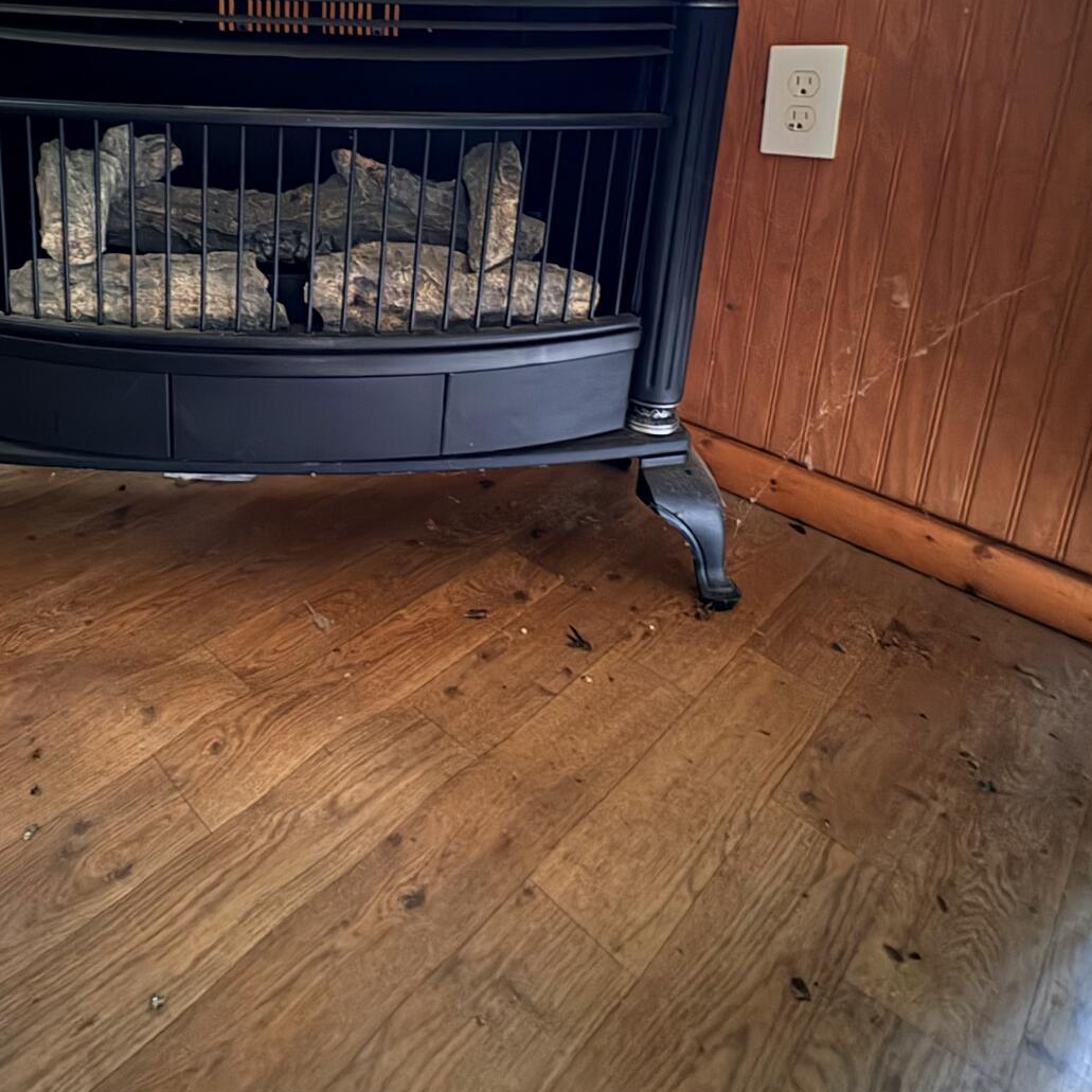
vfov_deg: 60.3
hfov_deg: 62.9
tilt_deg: -14.3
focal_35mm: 24
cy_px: 232
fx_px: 857
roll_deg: -1.8
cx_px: 337
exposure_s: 1/8
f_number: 2.2
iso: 640
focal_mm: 2.22
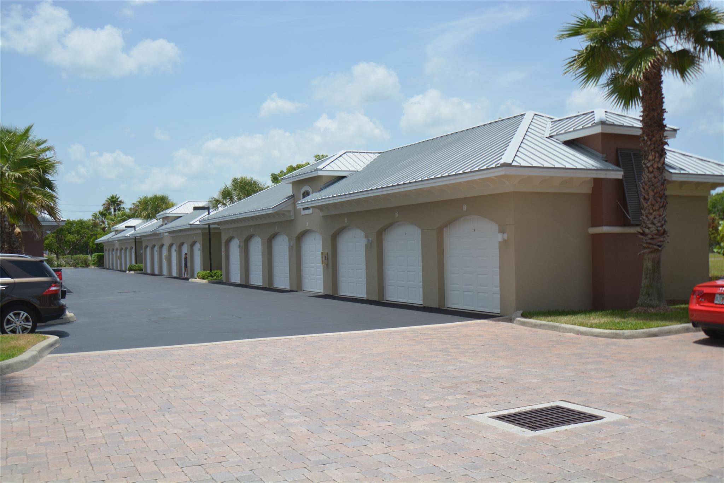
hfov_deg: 53.1
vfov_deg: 36.9
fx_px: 724
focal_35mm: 36
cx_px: 362
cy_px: 242
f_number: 4.5
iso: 200
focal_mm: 24
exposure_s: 1/1600
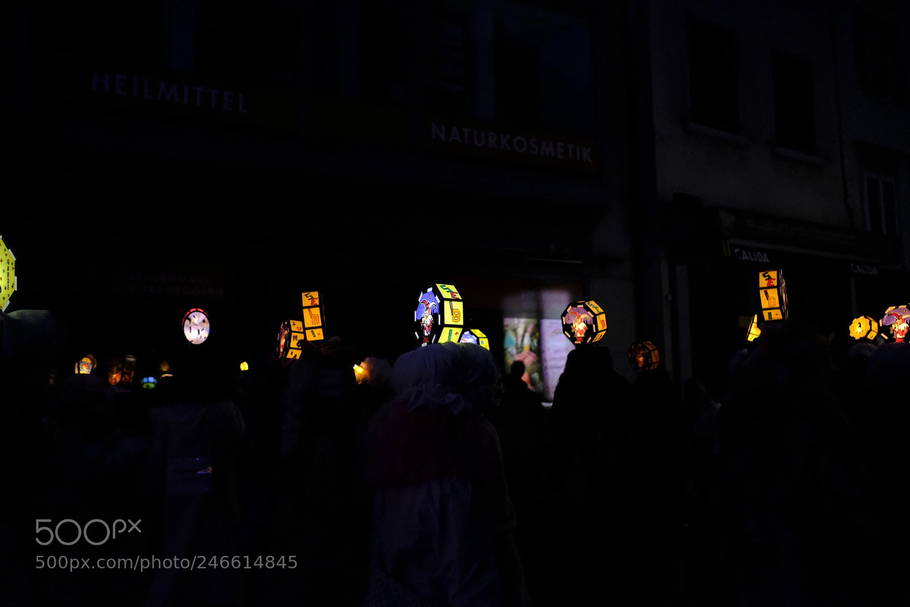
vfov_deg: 37.9
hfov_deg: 54.4
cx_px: 455
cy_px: 304
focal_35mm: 35
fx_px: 885
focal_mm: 23
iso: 10000
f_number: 2
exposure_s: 1/200
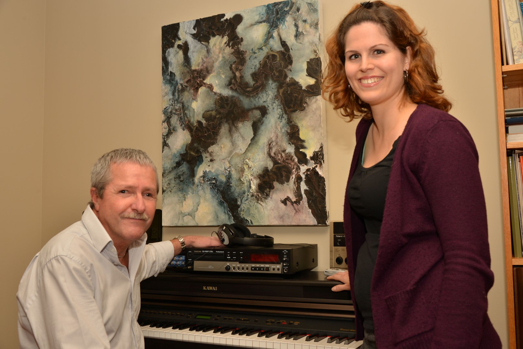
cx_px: 262
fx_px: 508
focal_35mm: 35
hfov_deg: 54.4
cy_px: 174
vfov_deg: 37.9
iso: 320
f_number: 7.1
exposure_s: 1/125
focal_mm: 35
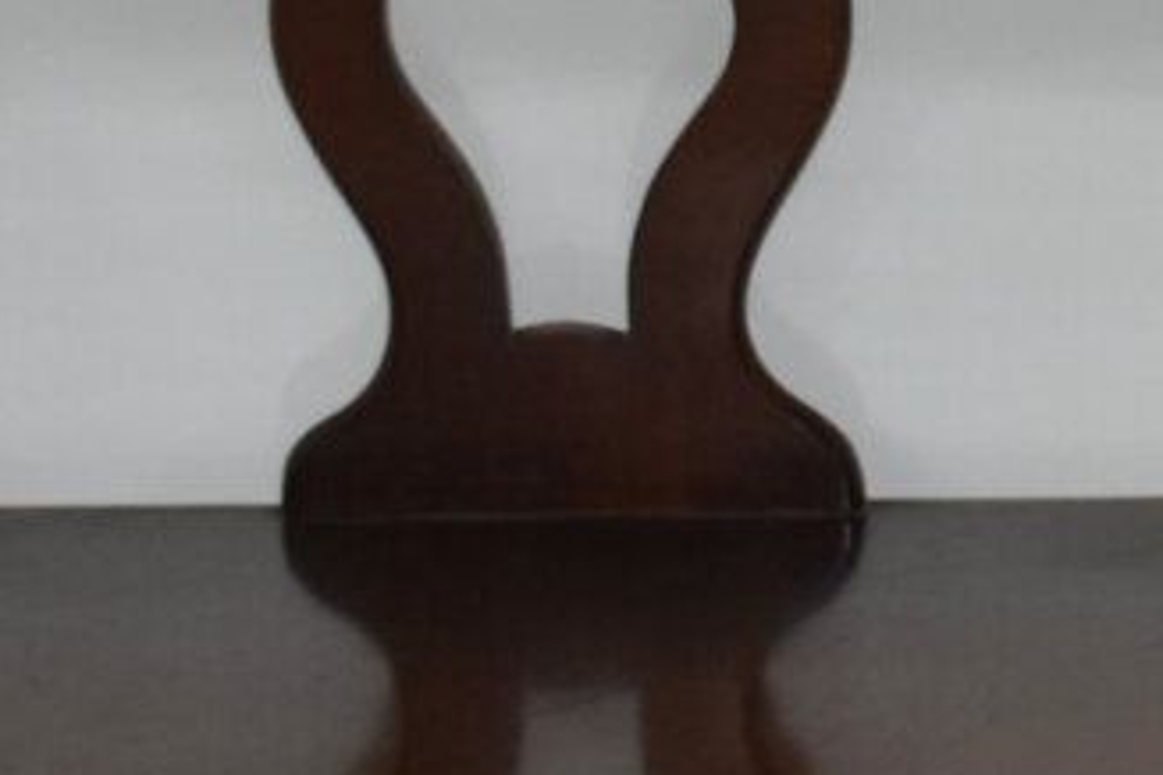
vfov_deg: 5.8
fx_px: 7591
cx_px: 1817
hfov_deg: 8.5
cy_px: -585
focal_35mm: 235
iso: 450
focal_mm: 20
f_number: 3.5
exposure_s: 1/60
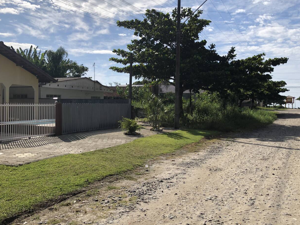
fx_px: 286
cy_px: 110
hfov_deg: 55.4
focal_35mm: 33
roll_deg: -0.4
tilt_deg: +0.0
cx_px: 151
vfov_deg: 42.9
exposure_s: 1/3436
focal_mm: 4
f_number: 1.8
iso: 20
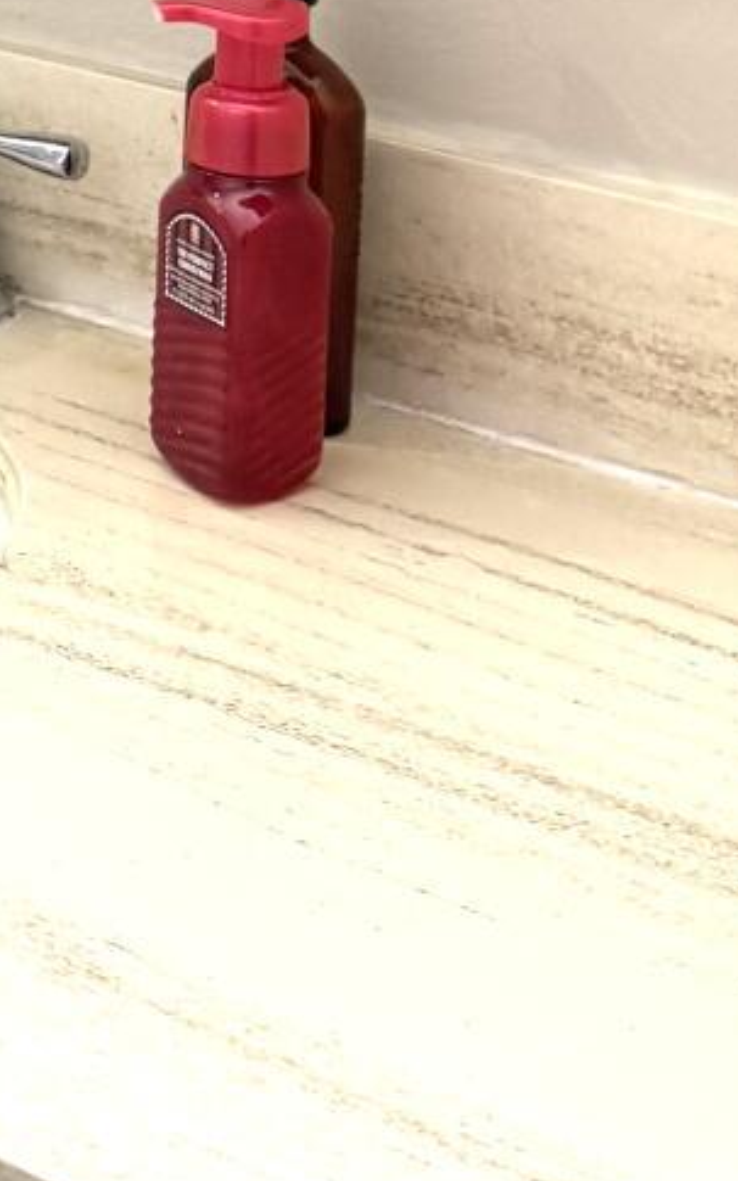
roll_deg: -0.3
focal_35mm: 105
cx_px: -675
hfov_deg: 11.4
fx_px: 3380
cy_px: -173
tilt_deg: -10.1
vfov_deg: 18.9
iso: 160
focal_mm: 6.76
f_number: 1.78
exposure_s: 1/120
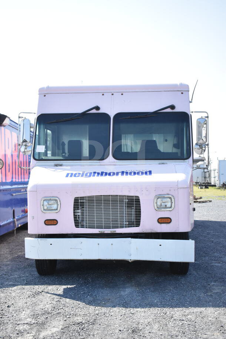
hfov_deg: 29.0
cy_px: 170
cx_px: 113
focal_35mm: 46
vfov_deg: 42.3
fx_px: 438
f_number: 4.2
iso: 1800
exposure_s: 1/4000
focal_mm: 31
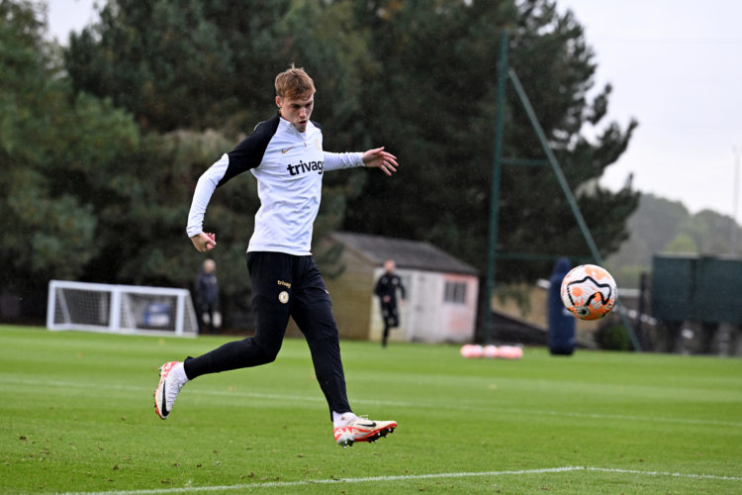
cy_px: 248
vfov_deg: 8.6
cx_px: 371
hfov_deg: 12.8
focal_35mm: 160
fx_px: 3298
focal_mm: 160
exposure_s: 1/2000
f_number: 4
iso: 1000
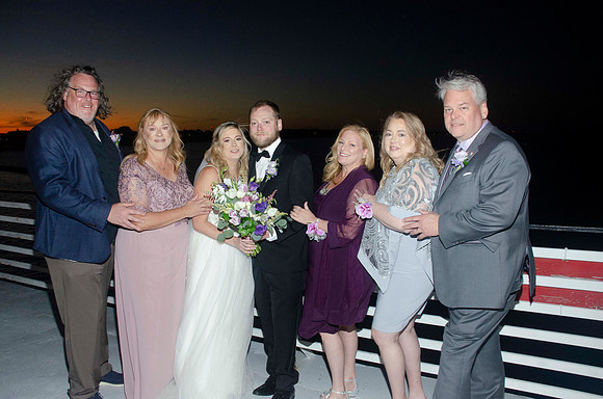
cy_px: 200
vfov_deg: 43.4
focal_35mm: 30
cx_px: 302
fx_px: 501
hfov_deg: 62.0
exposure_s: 1/60
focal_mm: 20
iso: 800
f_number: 5.6
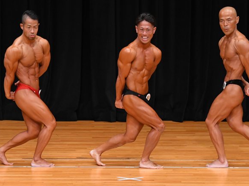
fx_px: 2473
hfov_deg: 5.8
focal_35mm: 344
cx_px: 111
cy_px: 101
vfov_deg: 4.3
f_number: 5.6
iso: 3200
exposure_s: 1/400
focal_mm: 180
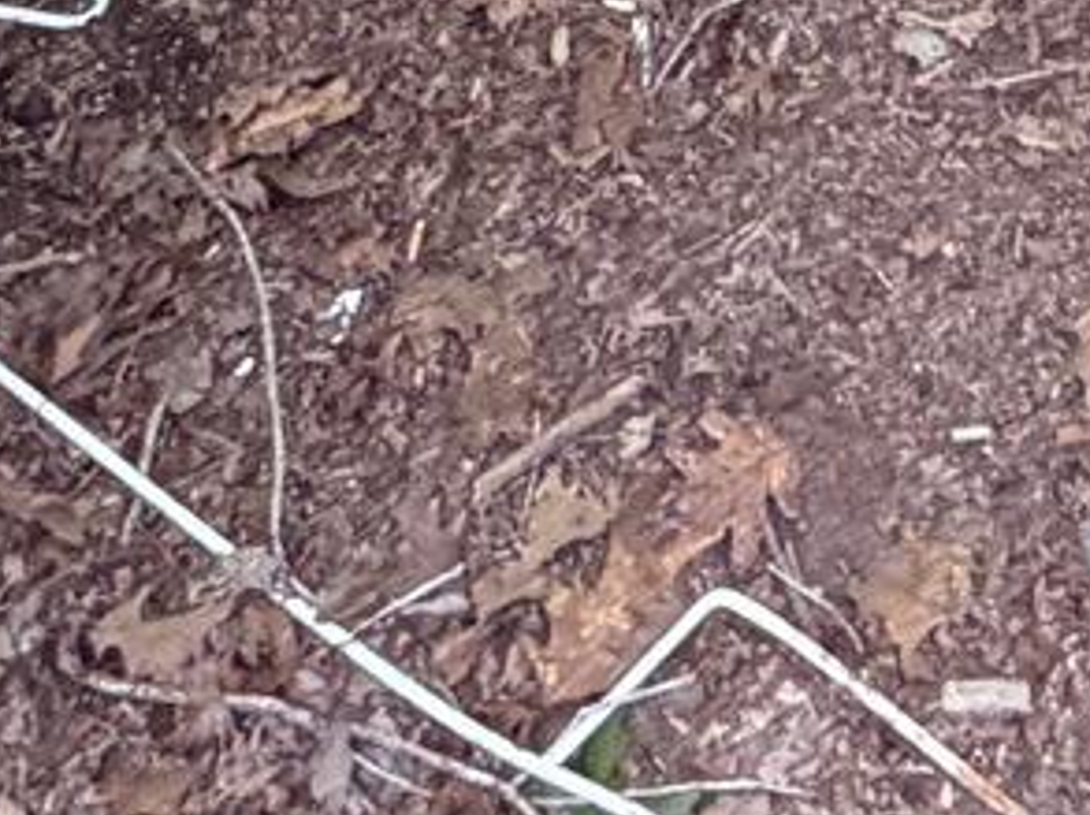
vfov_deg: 9.6
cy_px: -1935
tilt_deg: -12.7
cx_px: 1261
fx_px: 3082
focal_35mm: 98
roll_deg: -2.3
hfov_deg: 19.1
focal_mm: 2.22
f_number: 2.2
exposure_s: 1/121
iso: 250
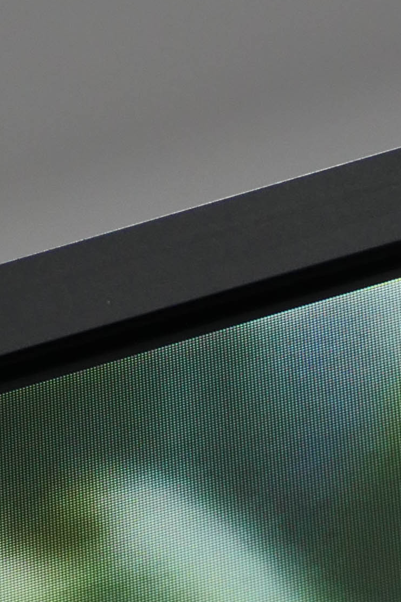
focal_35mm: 518
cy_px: 566
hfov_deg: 2.6
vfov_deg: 4.0
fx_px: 8654
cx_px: -343
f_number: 6.3
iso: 400
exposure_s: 1/50
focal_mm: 60
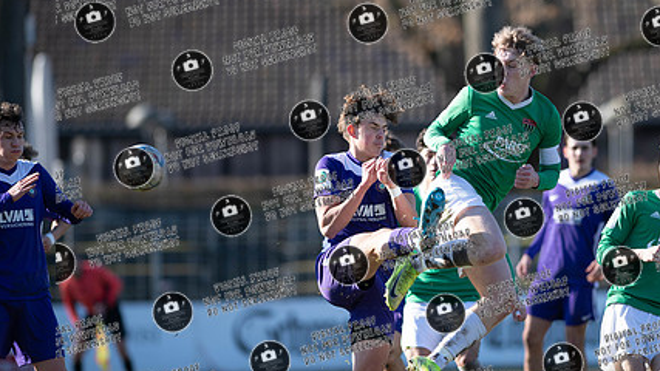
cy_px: 187
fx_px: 7471
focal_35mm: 427
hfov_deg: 5.1
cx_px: 433
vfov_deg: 2.8
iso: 250
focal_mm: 300
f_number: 3.2
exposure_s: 1/1600
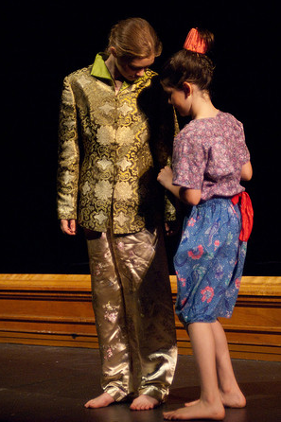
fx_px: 1101
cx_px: 140
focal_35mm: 94
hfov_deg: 14.5
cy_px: 211
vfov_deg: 21.7
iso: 1600
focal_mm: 62
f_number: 2.8
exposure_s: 1/160
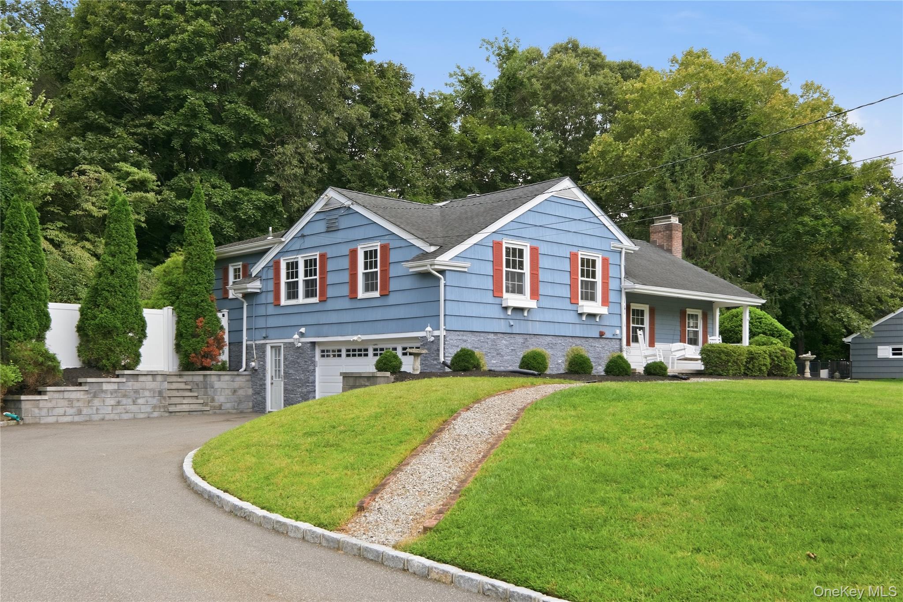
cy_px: 301
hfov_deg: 53.1
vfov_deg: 36.9
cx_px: 452
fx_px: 903
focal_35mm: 36
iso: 160
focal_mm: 24
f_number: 8
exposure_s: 1/75
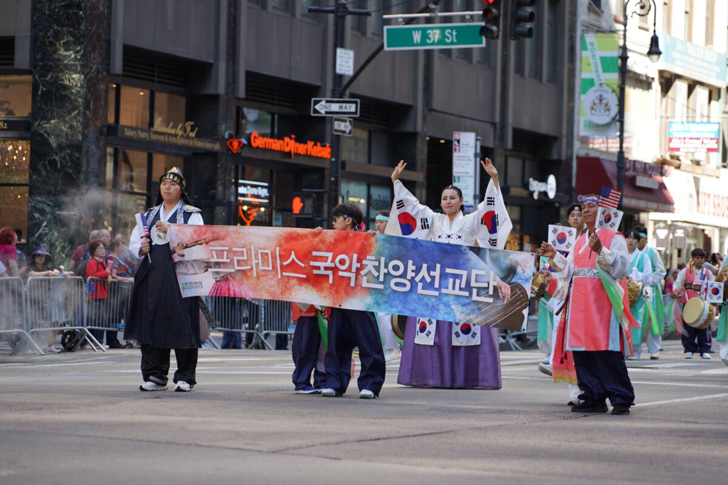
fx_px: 3033
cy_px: 242
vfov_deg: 9.1
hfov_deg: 13.7
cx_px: 364
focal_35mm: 150
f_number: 4
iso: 100
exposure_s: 1/160
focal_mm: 150
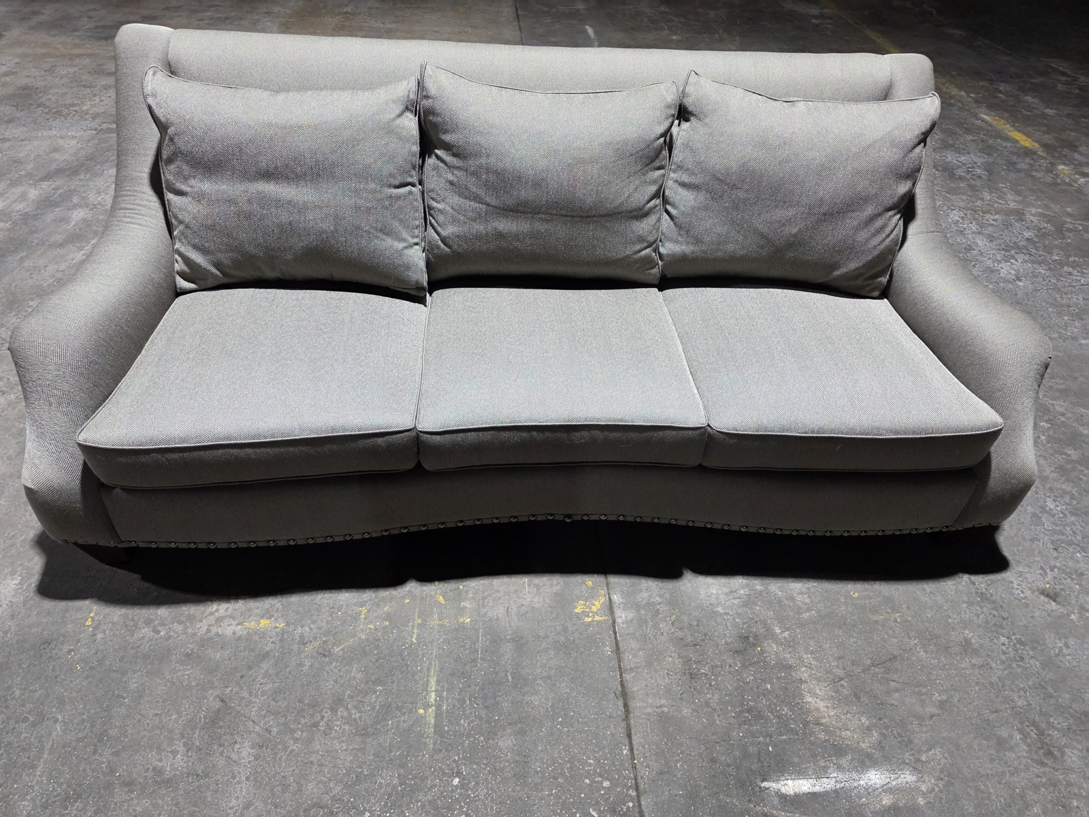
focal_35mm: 23
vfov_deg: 58.9
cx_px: 544
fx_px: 724
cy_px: 408
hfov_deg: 73.9
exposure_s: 1/120
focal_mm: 6.3
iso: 500
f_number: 1.7
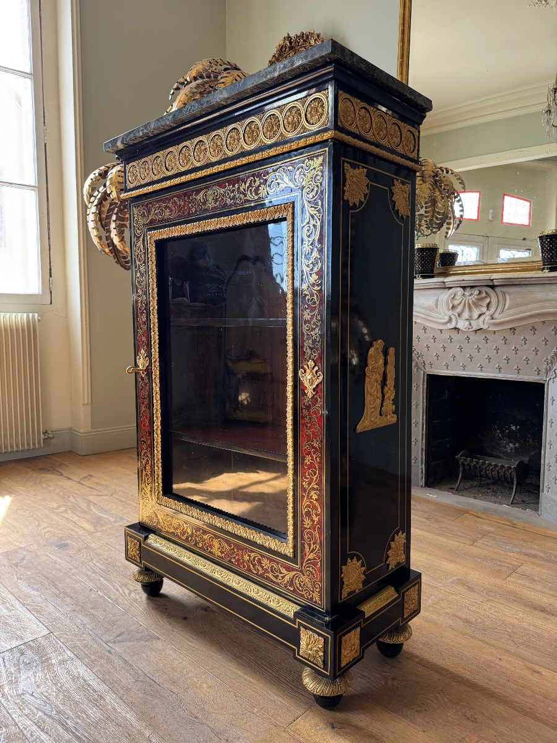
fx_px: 515
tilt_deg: -5.7
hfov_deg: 56.8
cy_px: 372
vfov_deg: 71.6
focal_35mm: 24
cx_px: 278
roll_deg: -0.4
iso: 125
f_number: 1.78
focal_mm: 6.76
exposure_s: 1/121
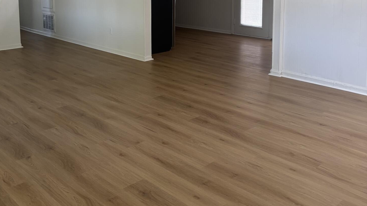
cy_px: 14
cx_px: 179
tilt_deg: -6.2
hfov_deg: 51.6
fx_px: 379
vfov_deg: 29.0
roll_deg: +0.3
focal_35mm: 39
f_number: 1.6
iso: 125
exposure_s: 1/85
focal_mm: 5.96
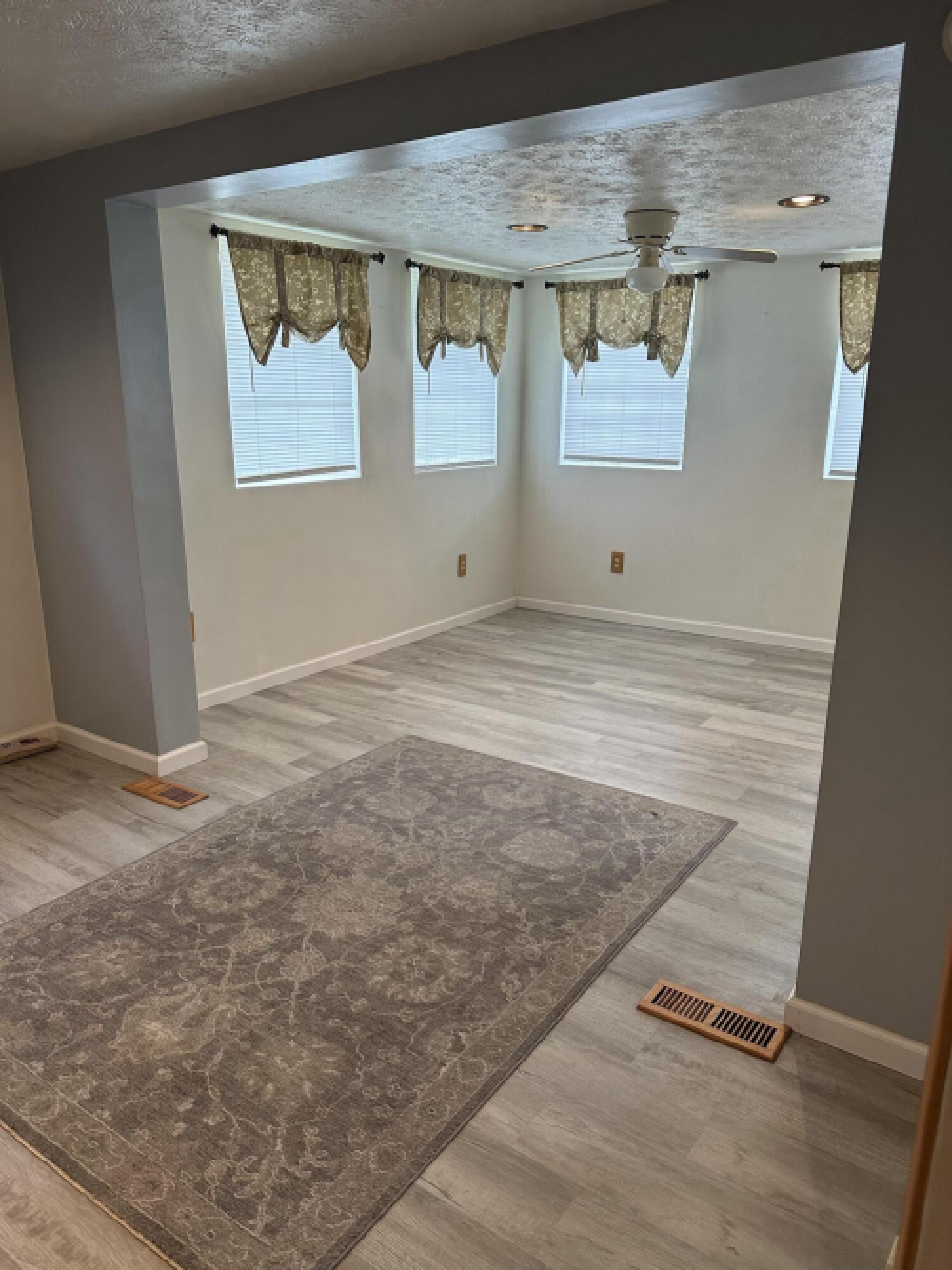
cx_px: 476
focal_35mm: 24
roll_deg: -1.1
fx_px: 880
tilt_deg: -13.9
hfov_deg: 56.8
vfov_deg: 71.6
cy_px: 635
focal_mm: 6.86
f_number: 1.78
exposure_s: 1/120
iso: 200
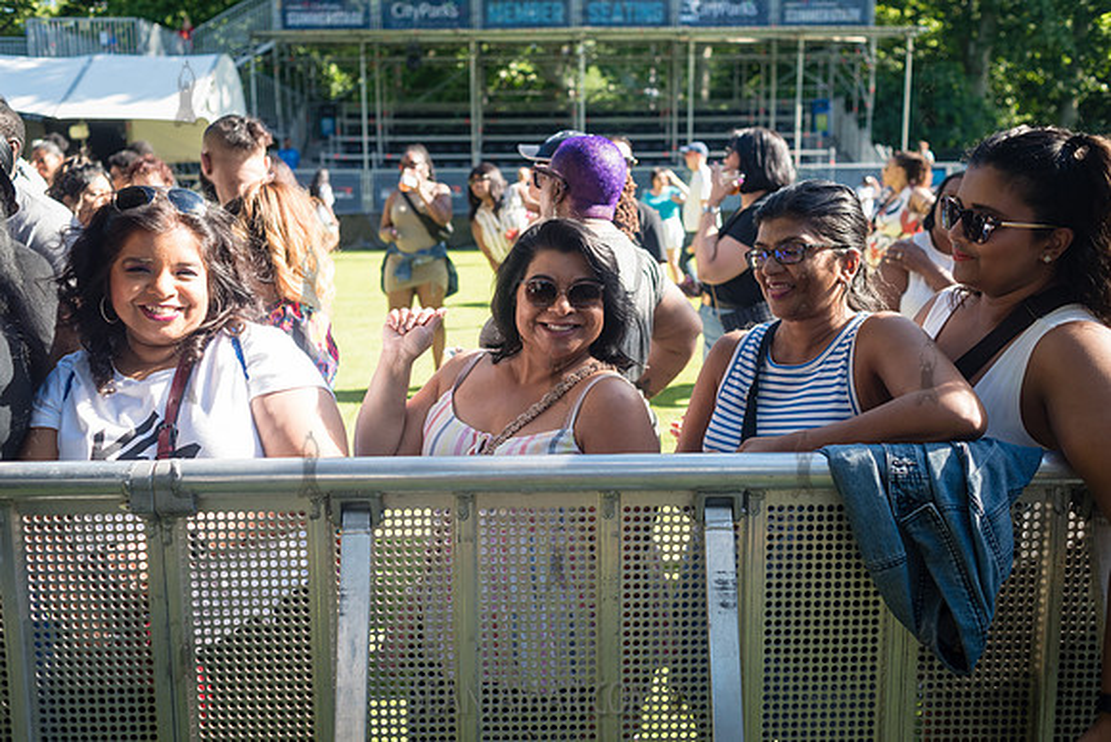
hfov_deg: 54.4
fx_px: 1080
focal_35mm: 35
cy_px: 371
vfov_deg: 37.9
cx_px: 556
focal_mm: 35
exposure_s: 1/640
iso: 400
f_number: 3.5
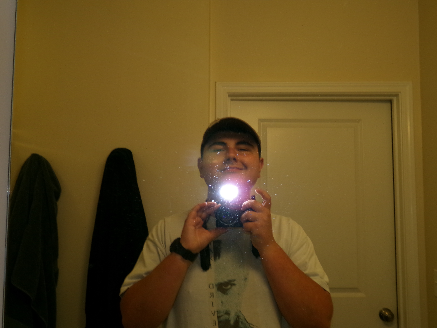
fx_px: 467
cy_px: 164
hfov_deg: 50.1
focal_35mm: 37
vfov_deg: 38.7
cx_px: 218
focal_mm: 6.6
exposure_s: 1/34
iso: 200
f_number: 4
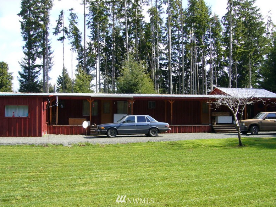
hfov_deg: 51.4
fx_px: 287
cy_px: 106
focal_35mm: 36
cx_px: 136
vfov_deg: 39.6
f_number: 2.8
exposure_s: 1/125
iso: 80
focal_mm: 5.8
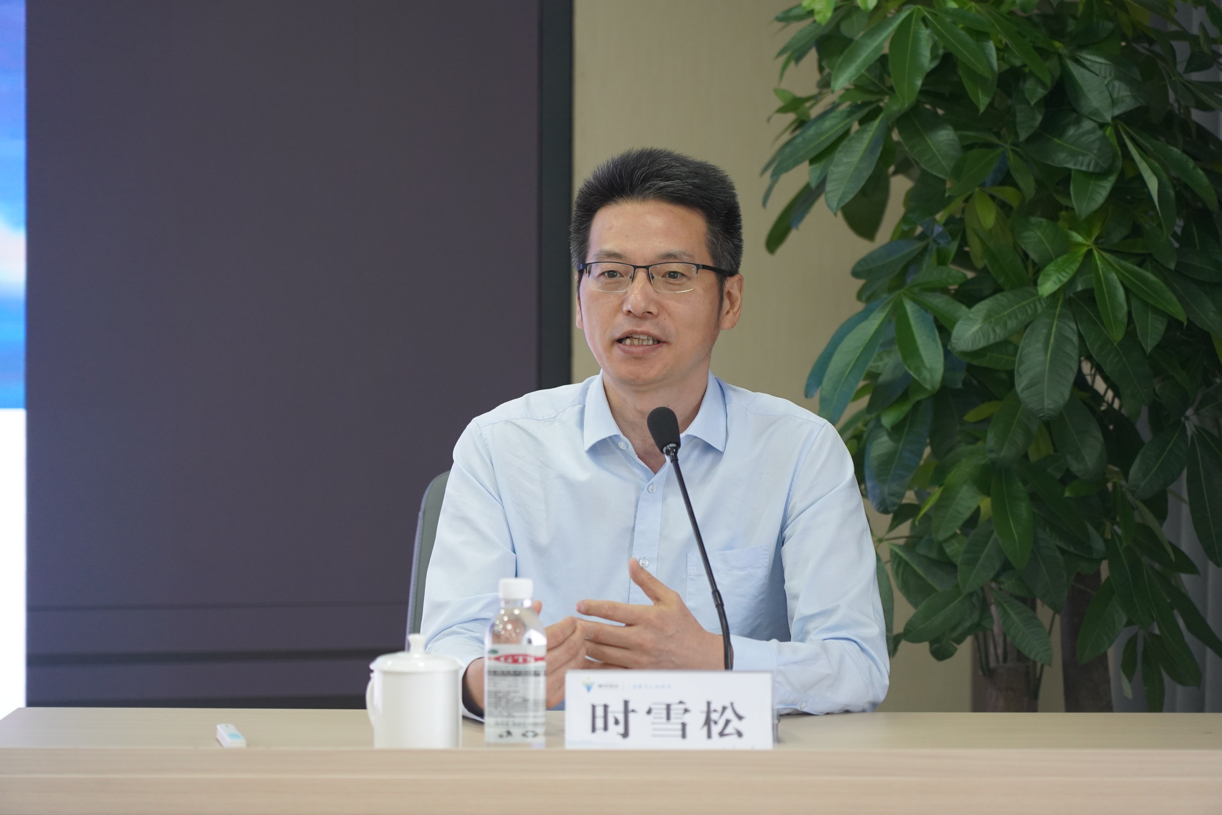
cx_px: 611
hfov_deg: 20.6
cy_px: 408
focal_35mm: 99
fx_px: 3360
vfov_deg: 13.8
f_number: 4
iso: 2500
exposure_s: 1/160
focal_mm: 99
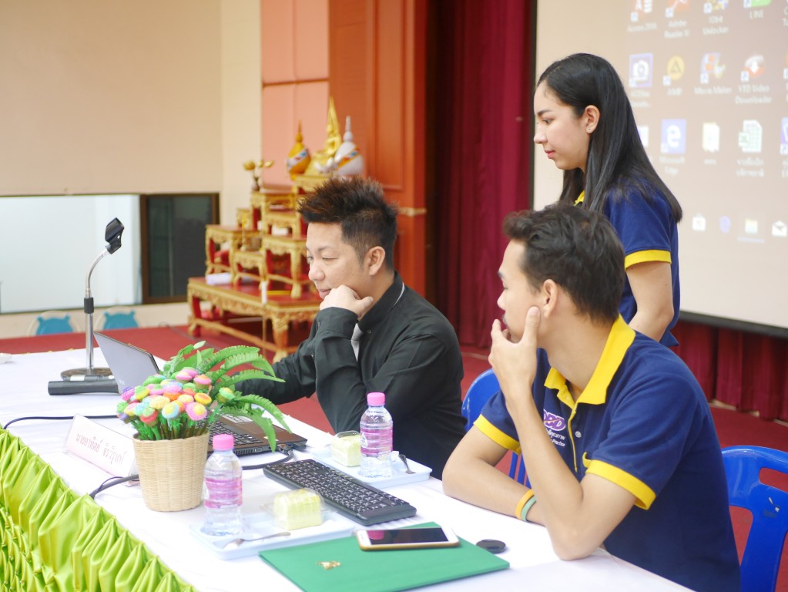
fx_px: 1139
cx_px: 394
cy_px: 296
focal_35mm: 50
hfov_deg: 38.2
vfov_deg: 29.1
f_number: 1.8
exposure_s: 1/60
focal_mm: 25
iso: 800
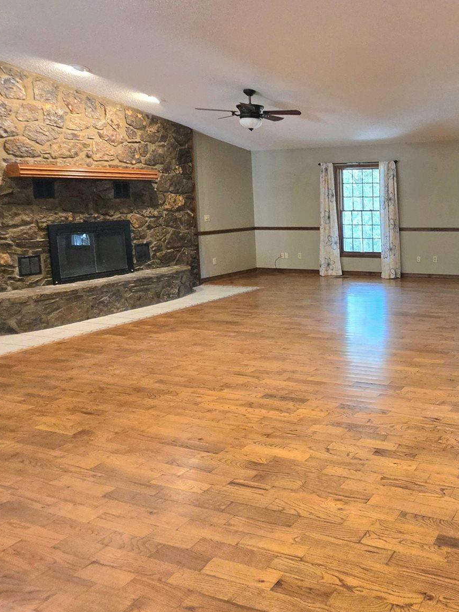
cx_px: 454
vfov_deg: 66.7
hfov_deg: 45.3
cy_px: 245
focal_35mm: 26
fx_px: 460
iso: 320
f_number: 1.9
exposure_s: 1/60.2
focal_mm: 2.2
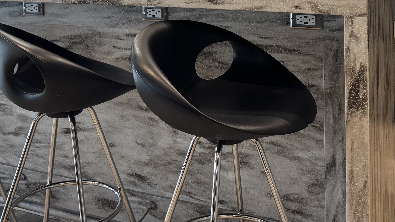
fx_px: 534
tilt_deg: -2.6
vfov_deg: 21.9
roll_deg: +0.9
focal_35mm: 51
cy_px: -38
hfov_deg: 40.5
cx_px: 222
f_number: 1.78
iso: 160
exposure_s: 1/60
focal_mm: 6.76
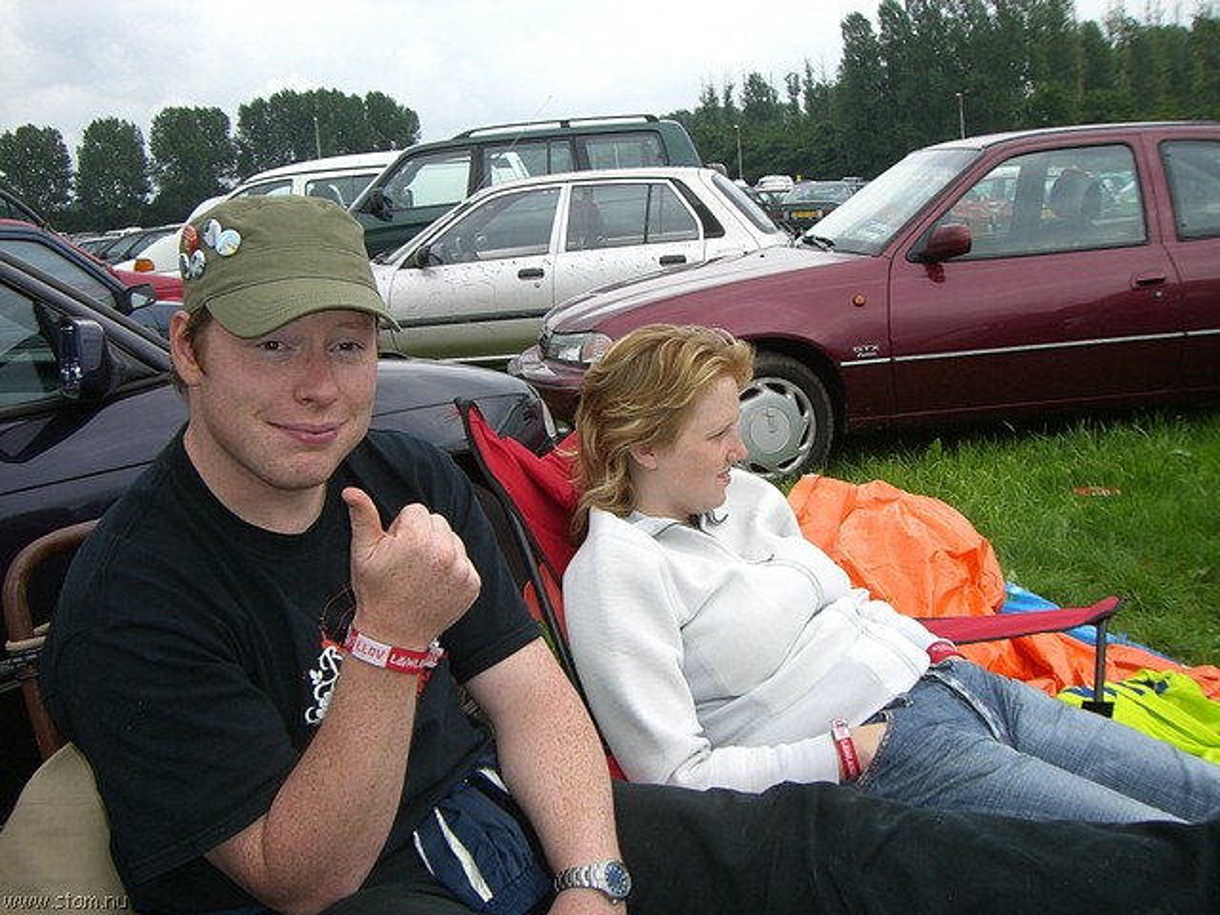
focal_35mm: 38
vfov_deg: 37.7
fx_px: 1339
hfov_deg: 49.0
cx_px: 610
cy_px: 458
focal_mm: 6.2
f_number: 4.3
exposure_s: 1/320
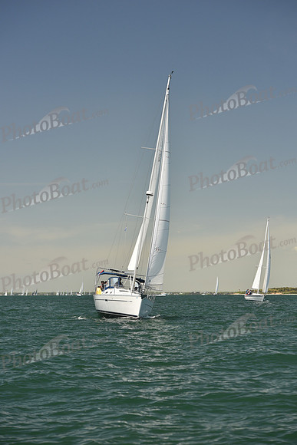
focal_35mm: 92
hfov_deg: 14.9
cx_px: 148
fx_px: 1138
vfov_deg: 22.1
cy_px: 222
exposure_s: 1/800
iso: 250
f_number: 5
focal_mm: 92
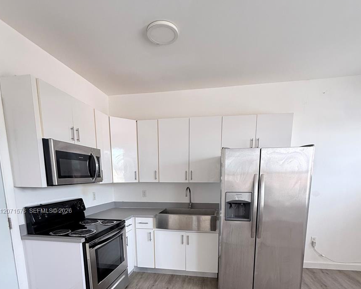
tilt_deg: -10.1
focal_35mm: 19
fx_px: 203
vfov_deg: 67.0
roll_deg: -0.7
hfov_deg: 83.3
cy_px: 212
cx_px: 183
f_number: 2.2
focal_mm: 2.22
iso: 125
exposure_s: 1/99
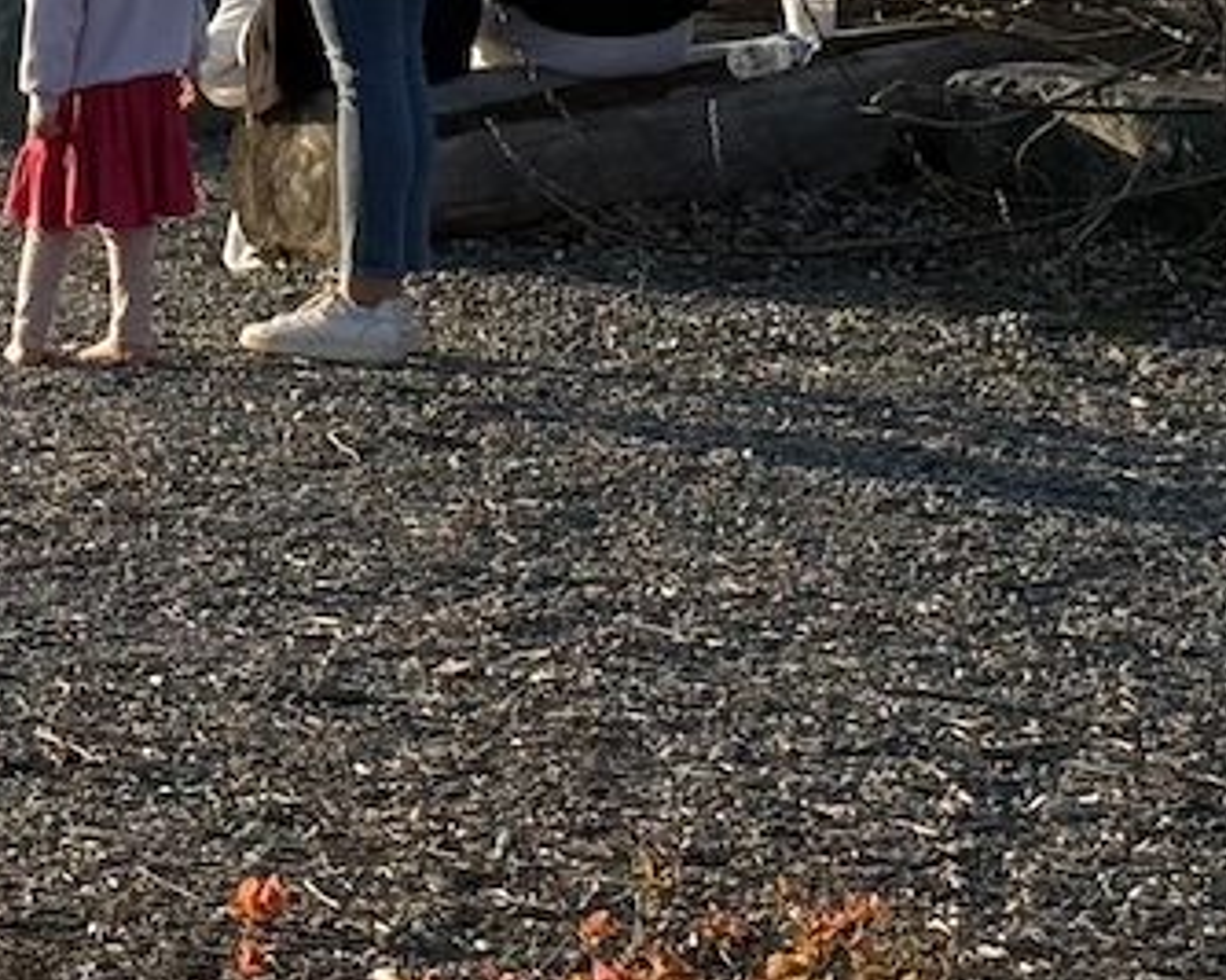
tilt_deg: -3.0
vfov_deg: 8.1
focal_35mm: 187
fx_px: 6783
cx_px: -596
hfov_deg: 10.0
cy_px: -518
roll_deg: -0.5
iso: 64
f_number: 1.78
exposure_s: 1/3704
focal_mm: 6.76
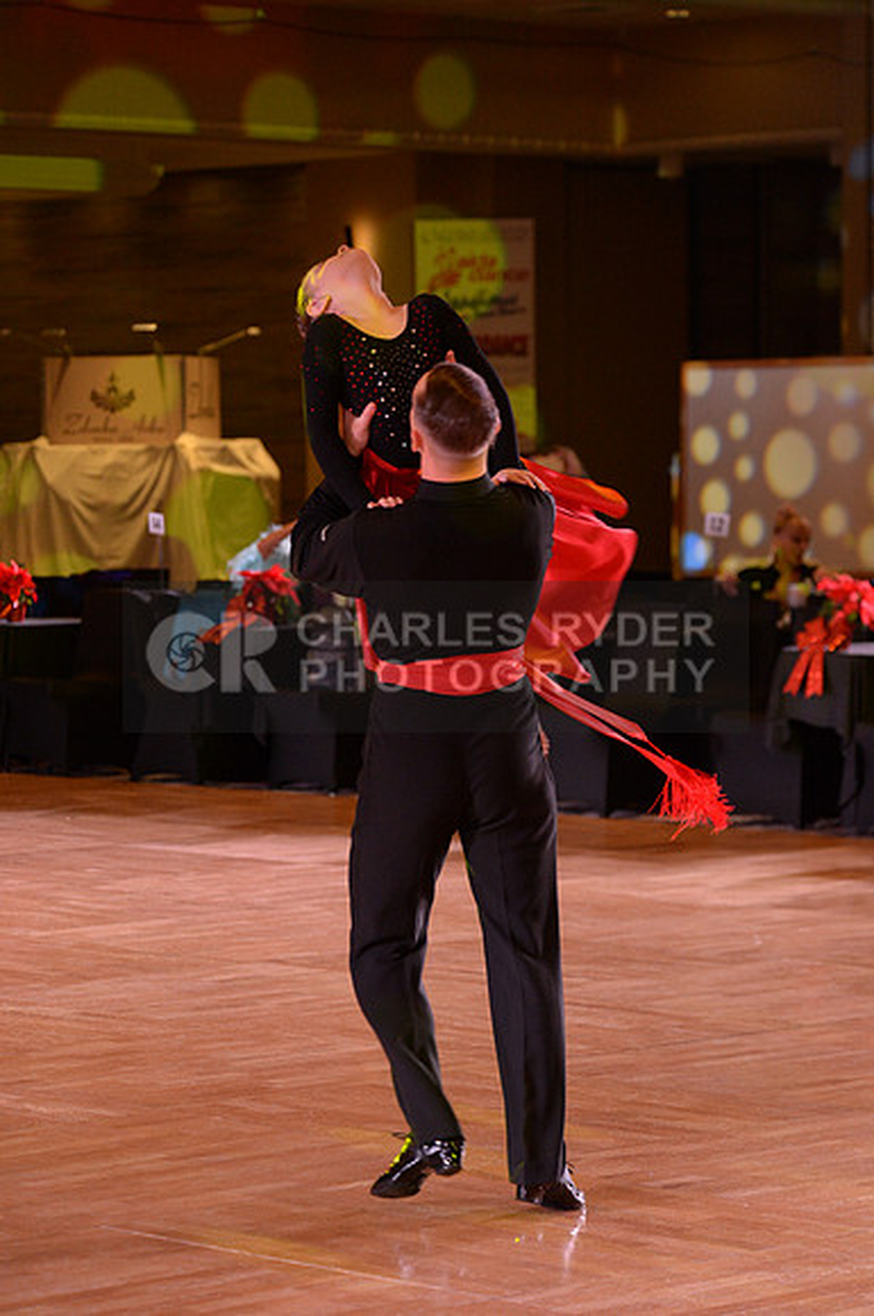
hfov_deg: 11.2
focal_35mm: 122
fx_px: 4456
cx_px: 437
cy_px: 658
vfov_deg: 16.8
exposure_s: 1/250
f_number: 4.8
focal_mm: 122
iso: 4000
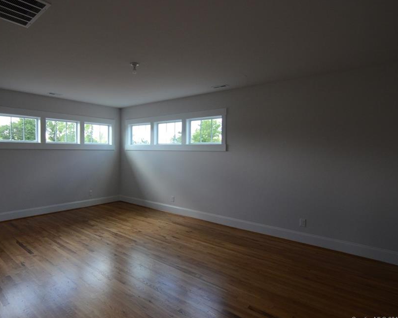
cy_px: 157
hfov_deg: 80.2
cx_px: 152
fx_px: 231
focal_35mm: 20
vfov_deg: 69.2
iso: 1000
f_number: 6.7
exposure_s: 1/180
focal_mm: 11
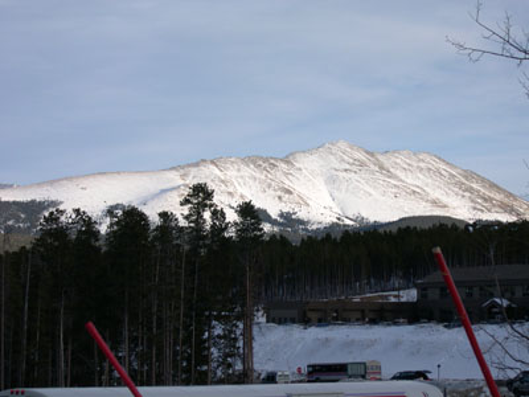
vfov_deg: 16.1
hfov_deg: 21.3
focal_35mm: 92
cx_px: 264
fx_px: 1406
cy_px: 198
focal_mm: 19.5
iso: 100
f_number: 4.5
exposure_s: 1/416
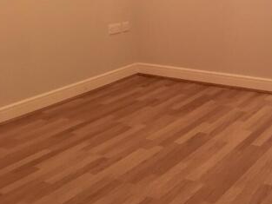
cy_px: 23
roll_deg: +0.6
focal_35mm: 54
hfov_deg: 33.6
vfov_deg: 26.2
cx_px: 246
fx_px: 424
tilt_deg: -8.5
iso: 80
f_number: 2.2
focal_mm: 4.15
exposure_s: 1/17
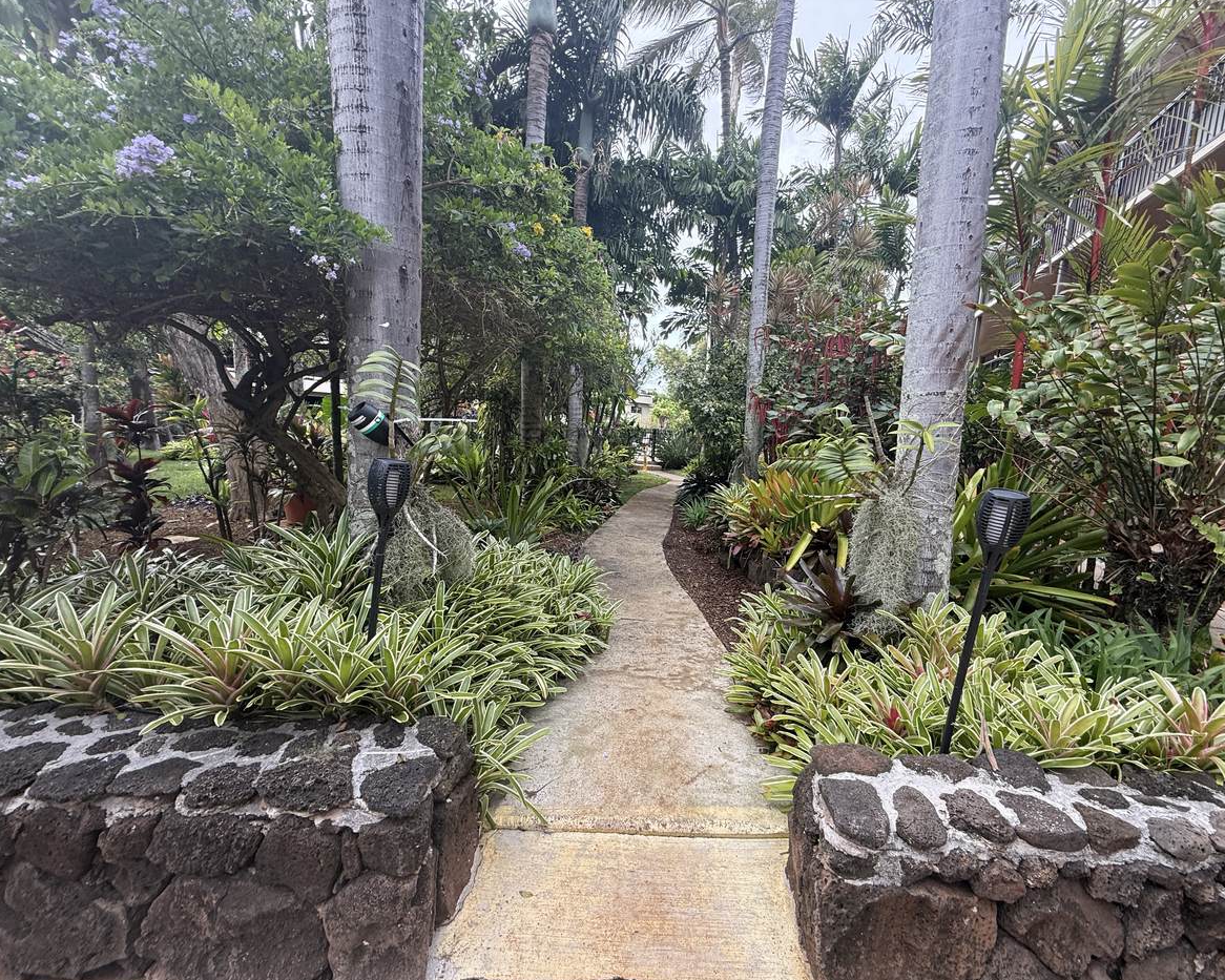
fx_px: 544
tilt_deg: -5.3
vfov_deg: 84.0
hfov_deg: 96.7
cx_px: 653
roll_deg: -3.5
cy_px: 500
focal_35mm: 15
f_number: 2.2
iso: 64
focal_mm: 2.22
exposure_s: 1/225
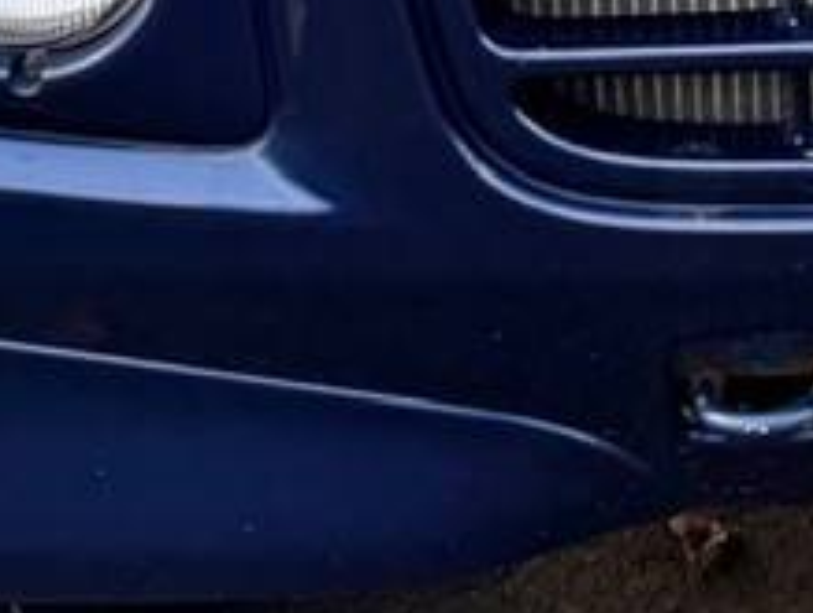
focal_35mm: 140
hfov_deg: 13.1
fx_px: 3293
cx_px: 1333
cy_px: -1014
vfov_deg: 9.2
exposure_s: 1/453
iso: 100
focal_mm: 6.76
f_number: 1.78
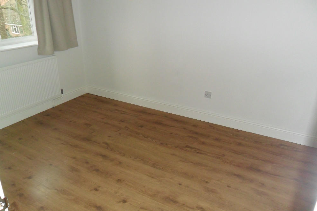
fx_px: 255
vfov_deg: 44.9
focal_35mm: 29
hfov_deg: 63.7
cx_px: 155
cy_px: 110
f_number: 3.5
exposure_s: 1/45
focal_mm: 4.9
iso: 200
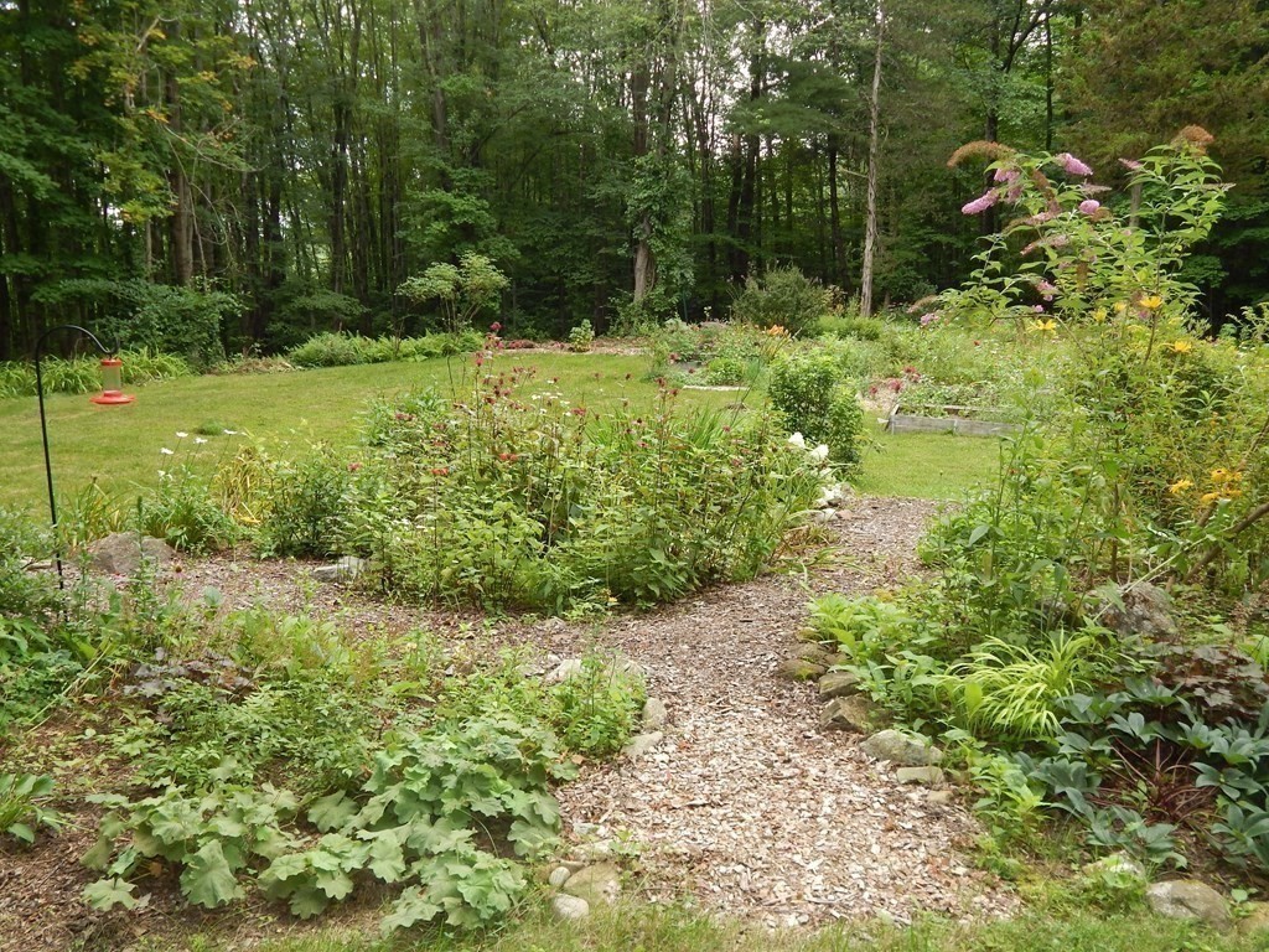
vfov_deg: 49.7
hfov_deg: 63.4
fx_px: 1026
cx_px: 634
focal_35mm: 28
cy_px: 476
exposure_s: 1/160
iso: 125
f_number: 3.2
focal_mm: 5.1
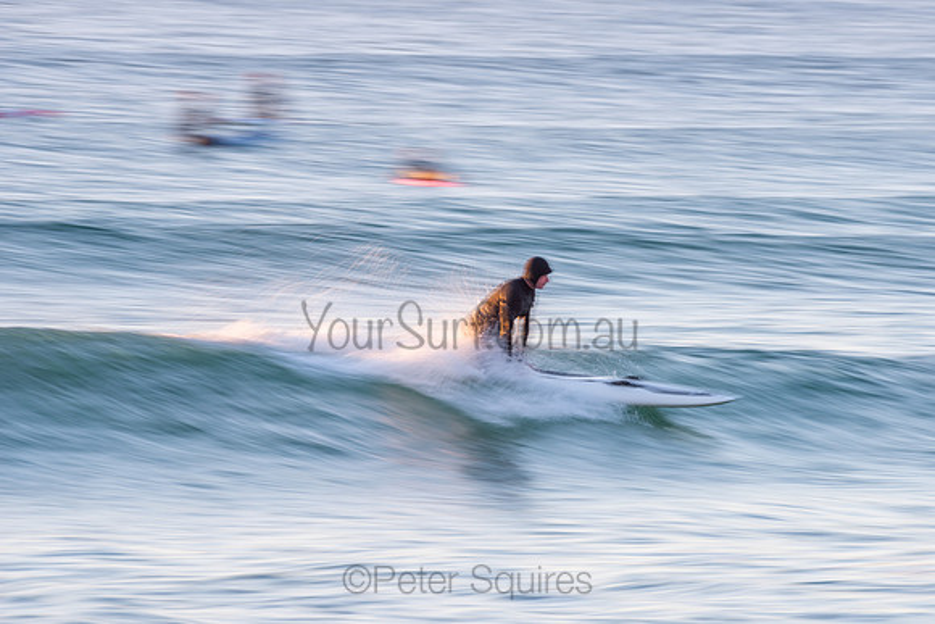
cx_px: 468
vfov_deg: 2.7
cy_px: 312
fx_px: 13205
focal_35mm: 508
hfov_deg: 4.1
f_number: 16
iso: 64
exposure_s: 1/8
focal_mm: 500
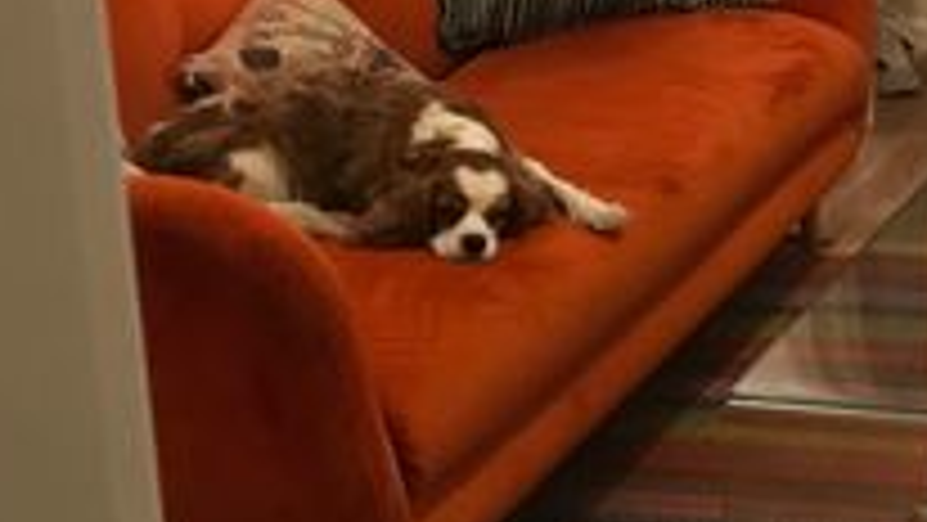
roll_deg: -0.4
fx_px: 2188
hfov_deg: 21.5
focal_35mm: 89
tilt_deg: -13.2
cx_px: 1220
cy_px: 54
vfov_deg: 13.5
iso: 100
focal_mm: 3.99
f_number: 1.8
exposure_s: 1/9
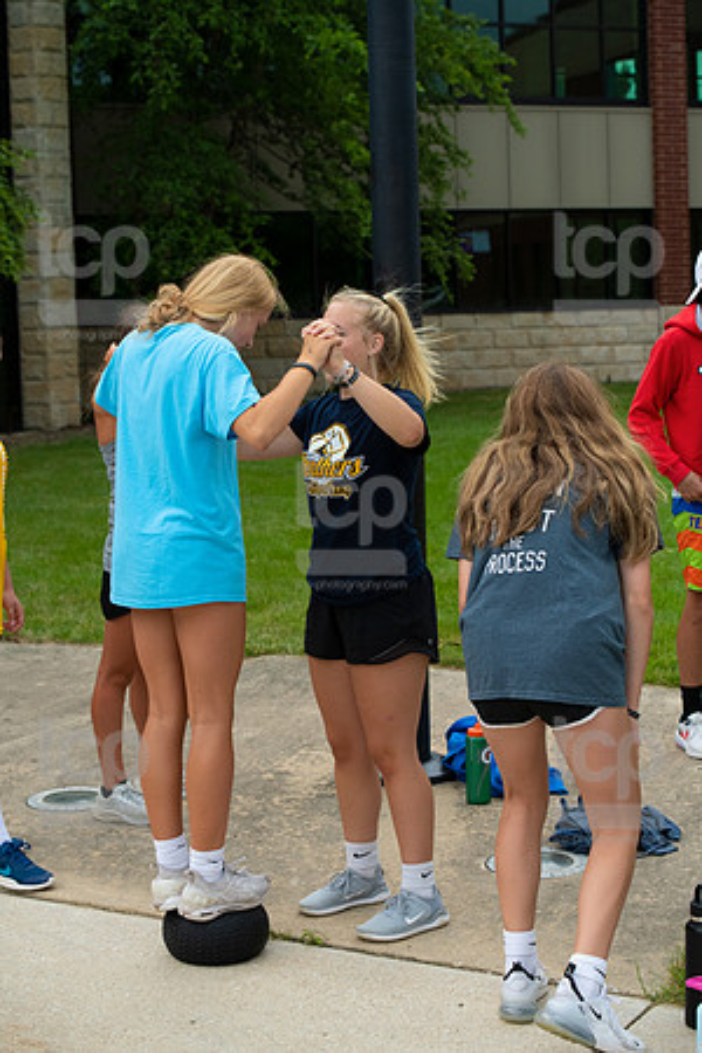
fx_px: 2047
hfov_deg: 19.5
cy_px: 526
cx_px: 351
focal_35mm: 70
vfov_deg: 28.8
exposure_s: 1/1000
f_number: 5.6
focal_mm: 70
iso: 1250
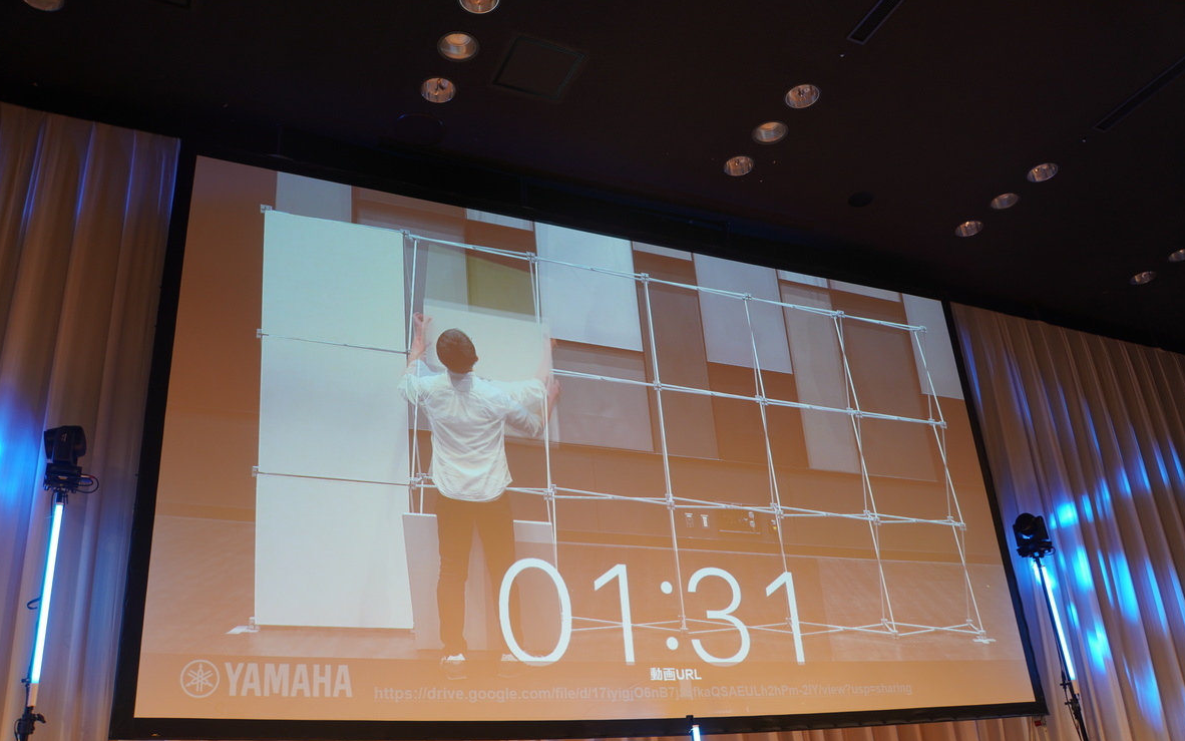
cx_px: 589
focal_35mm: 31
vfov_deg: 40.9
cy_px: 391
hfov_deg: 61.7
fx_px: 992
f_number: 3.5
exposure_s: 1/30
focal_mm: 19.8
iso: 160
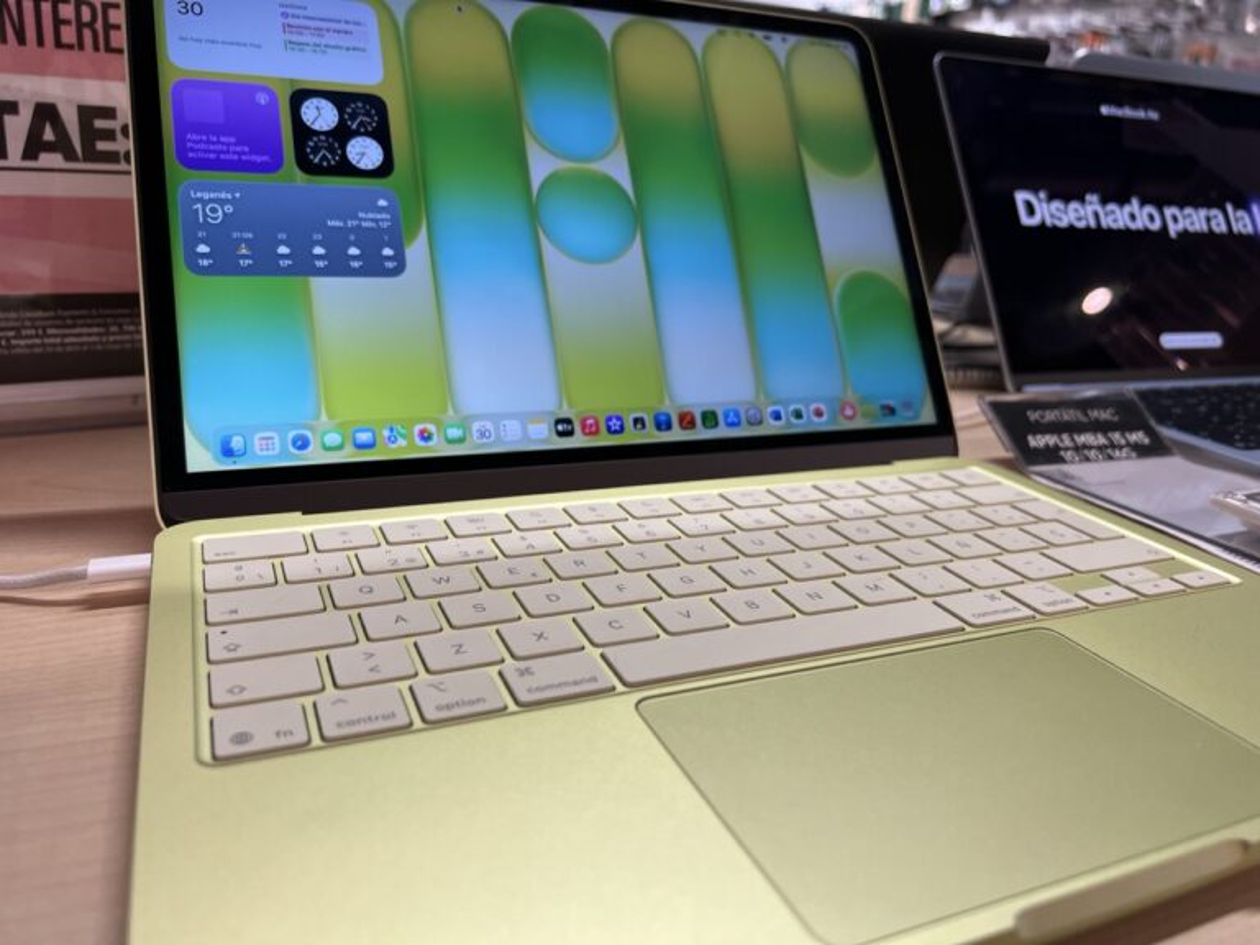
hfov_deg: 67.3
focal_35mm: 26
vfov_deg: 53.1
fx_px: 946
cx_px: 630
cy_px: 472
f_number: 1.5
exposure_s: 1/100
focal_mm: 5.7
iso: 80
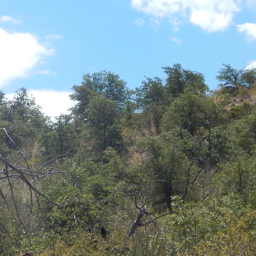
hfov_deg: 9.1
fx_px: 1598
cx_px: -7
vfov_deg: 9.2
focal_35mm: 191
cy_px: 137
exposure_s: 1/1250
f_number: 4.1
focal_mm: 12.3
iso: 125
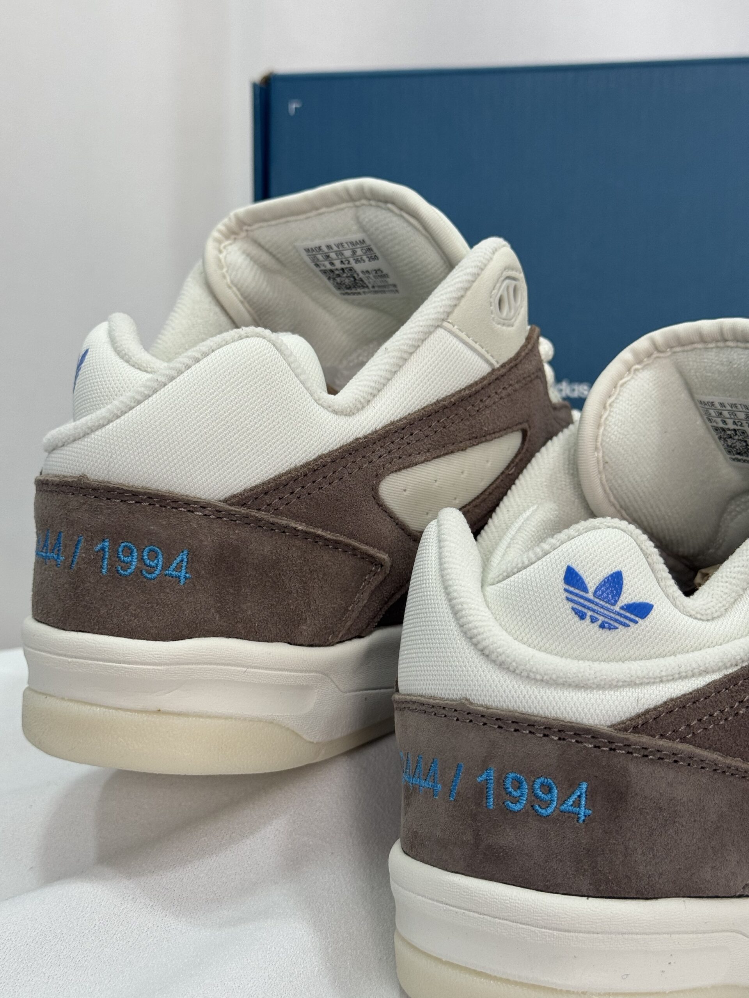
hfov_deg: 30.3
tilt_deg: -2.4
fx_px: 1385
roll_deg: +0.1
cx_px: 374
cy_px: 499
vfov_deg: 39.7
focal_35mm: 48
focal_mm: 6.76
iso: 80
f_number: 1.78
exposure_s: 1/120
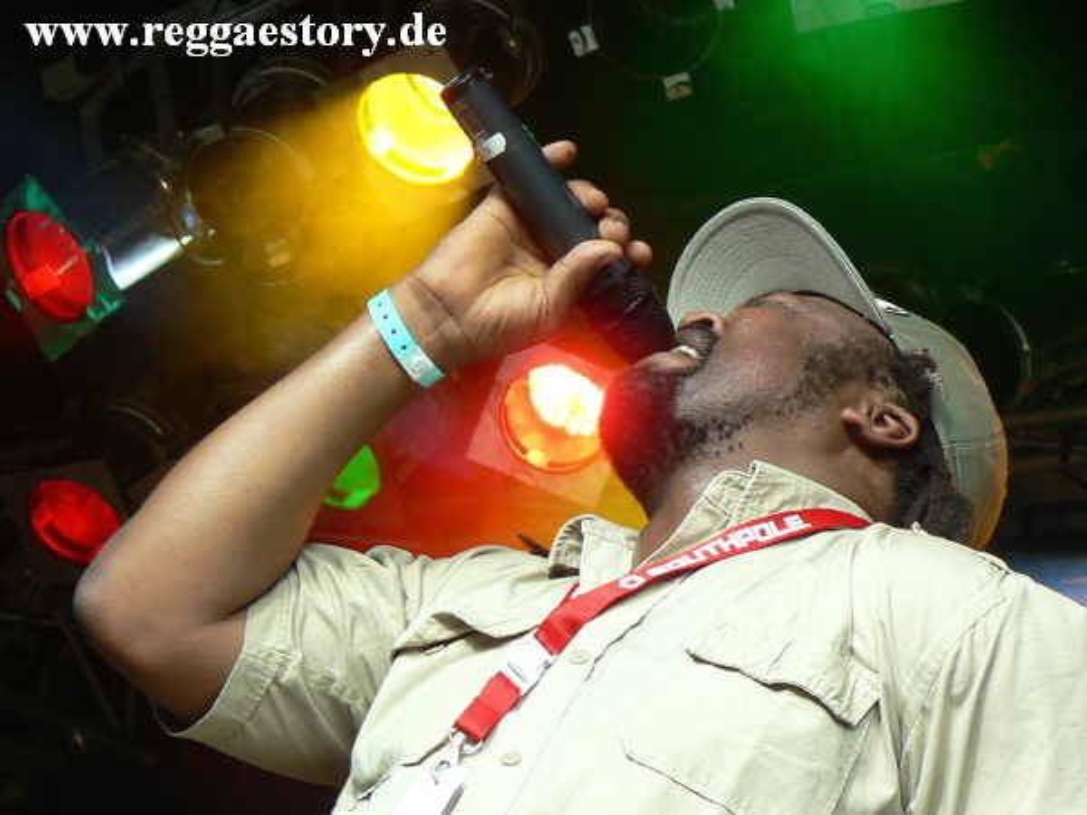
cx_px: 544
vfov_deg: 12.0
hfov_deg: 16.0
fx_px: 3862
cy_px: 408
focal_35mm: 123
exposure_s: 1/80
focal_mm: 21.2
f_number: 3.2
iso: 64
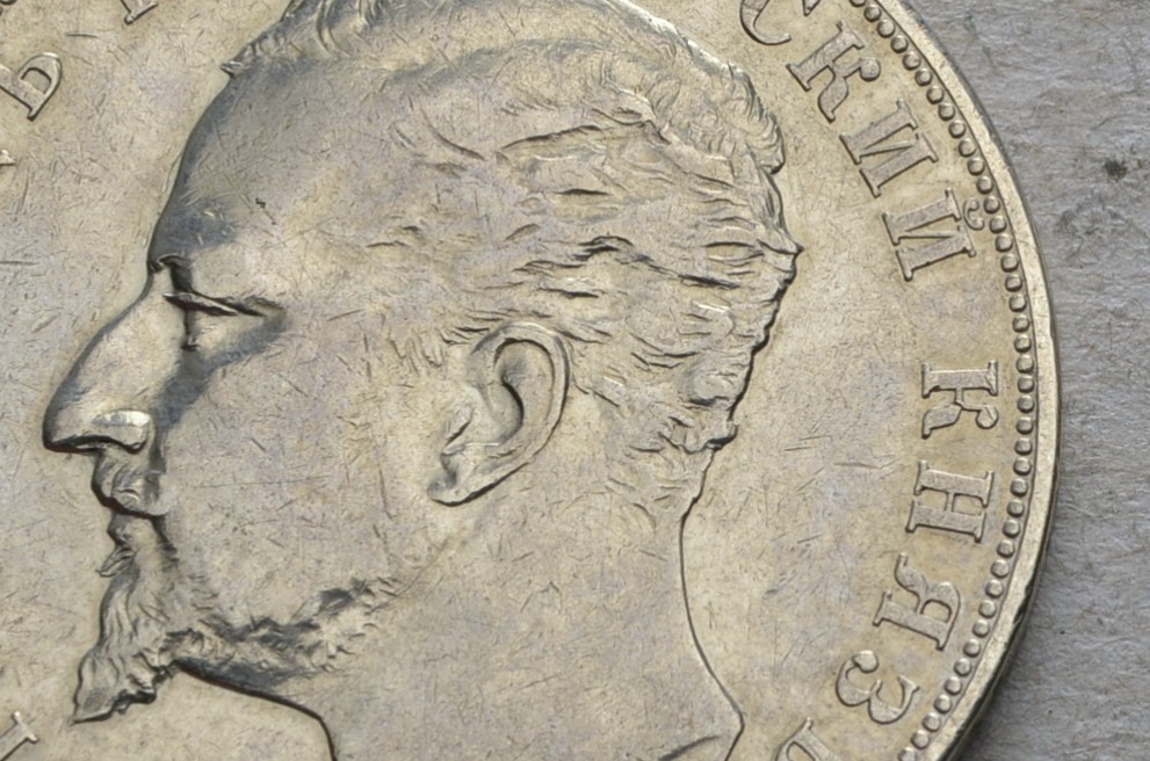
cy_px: 411
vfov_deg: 7.0
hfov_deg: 10.5
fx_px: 6183
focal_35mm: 194
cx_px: 1131
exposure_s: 1/200
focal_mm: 52
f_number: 14
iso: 400
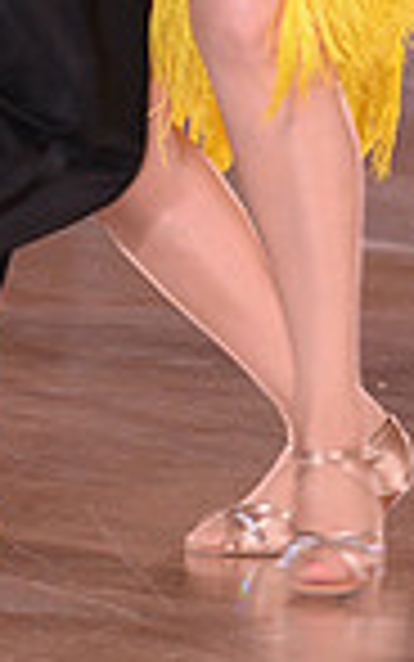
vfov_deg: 2.8
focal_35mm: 745
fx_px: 13436
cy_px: -432
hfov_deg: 1.8
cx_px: 196
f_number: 7.1
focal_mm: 185
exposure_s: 1/250
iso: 3200
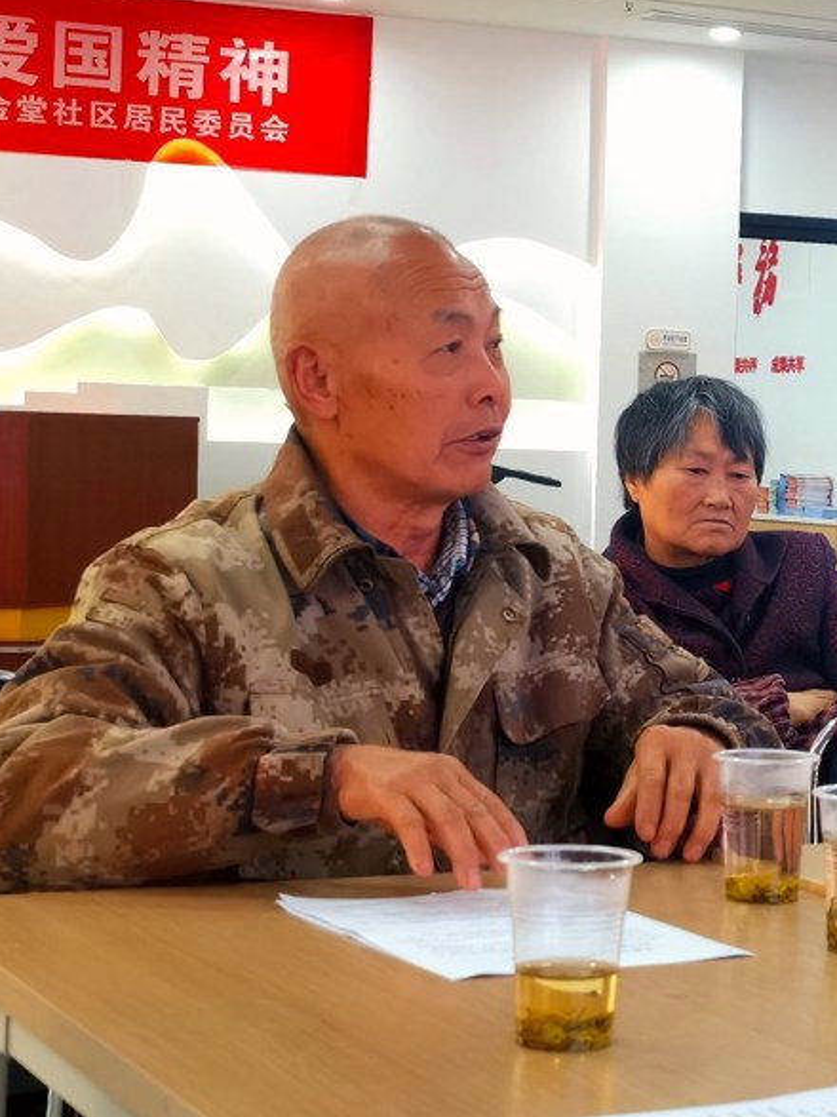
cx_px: 898
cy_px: 481
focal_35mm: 92
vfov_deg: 21.3
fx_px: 2967
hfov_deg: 15.7
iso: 125
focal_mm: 6.67
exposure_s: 1/119
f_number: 1.9
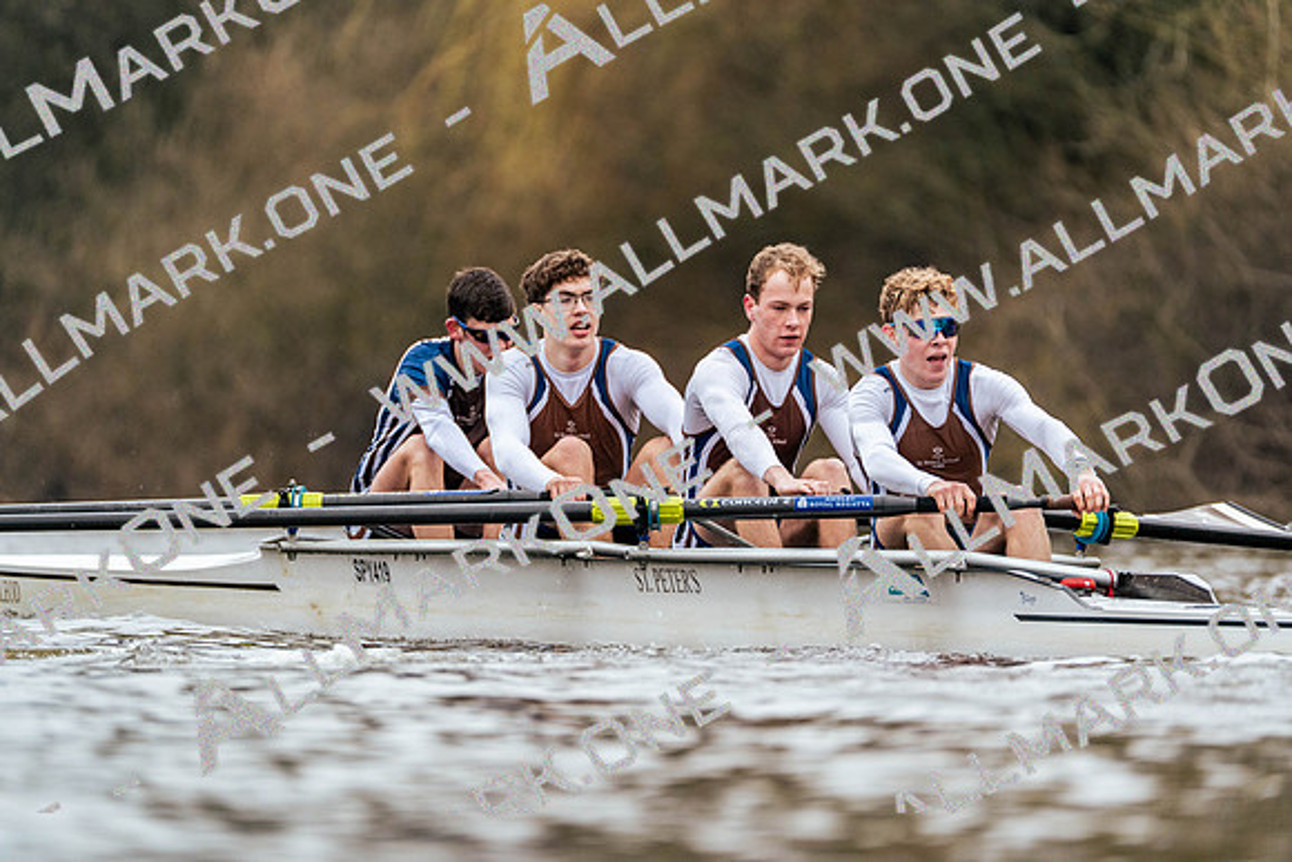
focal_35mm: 600
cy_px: 431
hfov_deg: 3.4
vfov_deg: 2.3
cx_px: 646
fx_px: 21537
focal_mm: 600
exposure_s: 1/2000
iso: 1600
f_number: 6.3
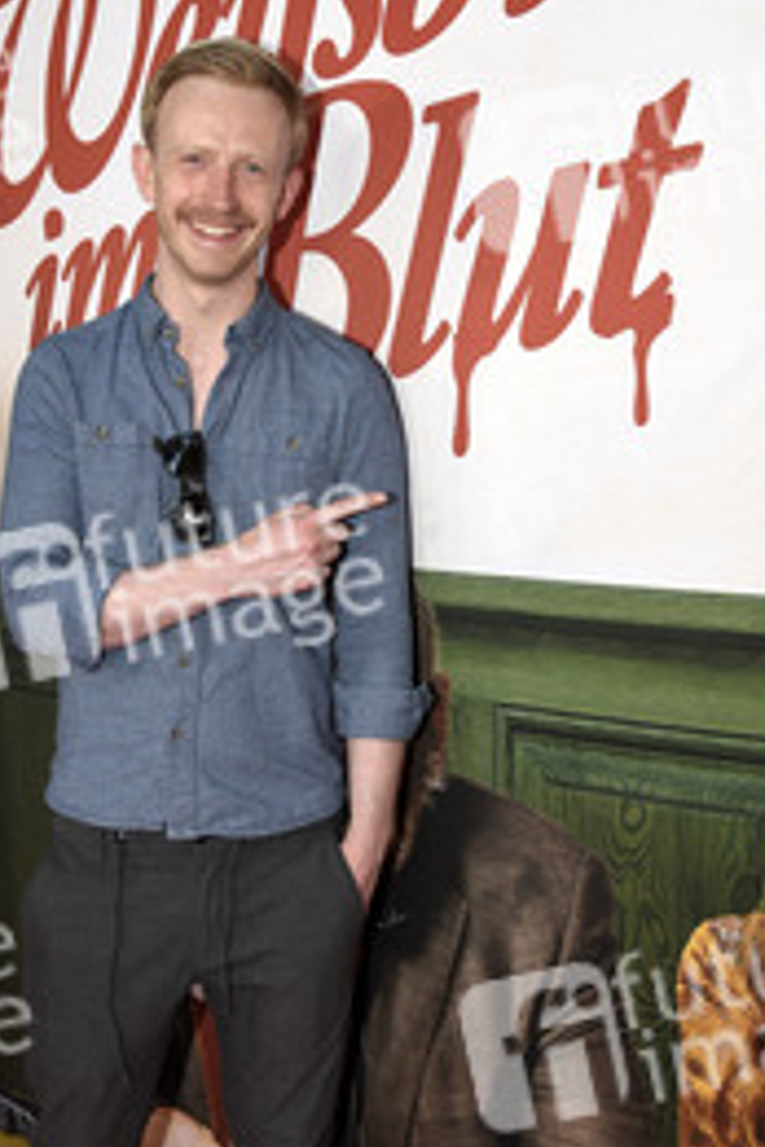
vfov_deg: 41.9
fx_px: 1466
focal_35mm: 46
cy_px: 809
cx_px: 286
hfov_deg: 29.1
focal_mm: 30
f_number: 6.3
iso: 1000
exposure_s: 1/160
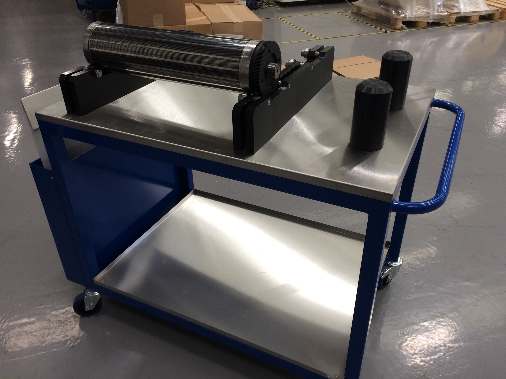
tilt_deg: -33.6
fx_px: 424
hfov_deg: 61.7
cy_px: 190
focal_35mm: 29
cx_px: 253
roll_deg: -1.5
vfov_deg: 48.2
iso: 40
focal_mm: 4.15
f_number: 2.2
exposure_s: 1/50
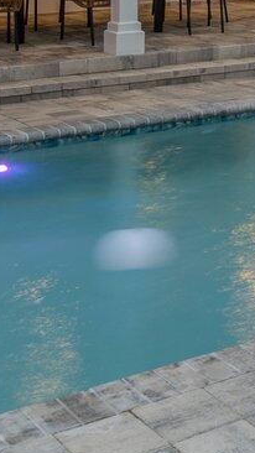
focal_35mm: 88
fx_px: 1057
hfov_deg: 12.7
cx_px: 442
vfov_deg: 22.1
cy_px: -112
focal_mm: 10
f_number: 9
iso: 100
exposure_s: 1.3
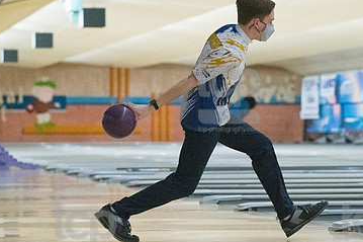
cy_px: 97
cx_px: 230
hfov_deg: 10.6
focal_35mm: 194
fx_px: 1955
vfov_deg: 7.1
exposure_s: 1/1000
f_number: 4
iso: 10000
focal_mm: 120
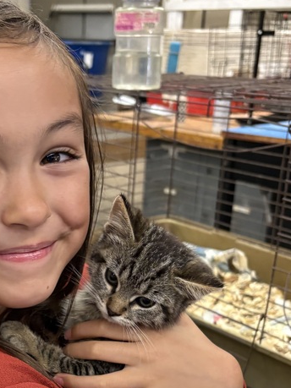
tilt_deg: -24.5
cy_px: 353
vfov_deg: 31.6
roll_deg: -2.0
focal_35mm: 58
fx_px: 650
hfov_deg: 24.9
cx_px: 65
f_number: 1.6
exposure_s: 1/60
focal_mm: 5.96
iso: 320
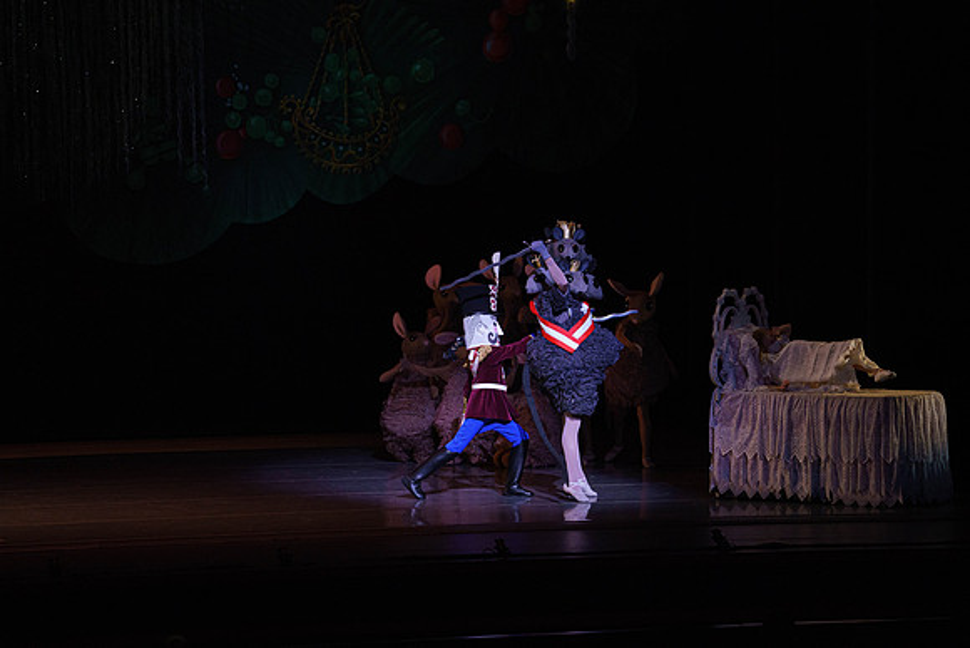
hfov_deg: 11.5
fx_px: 4824
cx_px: 485
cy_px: 324
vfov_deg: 7.7
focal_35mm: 179
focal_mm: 179
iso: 5000
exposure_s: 1/320
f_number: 9
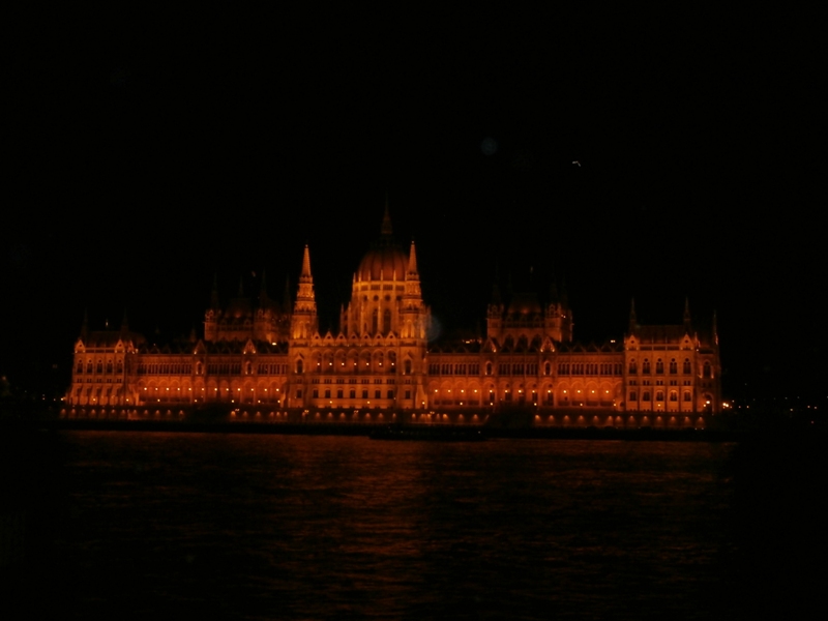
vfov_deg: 30.9
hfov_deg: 40.4
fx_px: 1124
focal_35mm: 47
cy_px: 310
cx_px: 414
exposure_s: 1/40
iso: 400
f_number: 4.2
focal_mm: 8.29
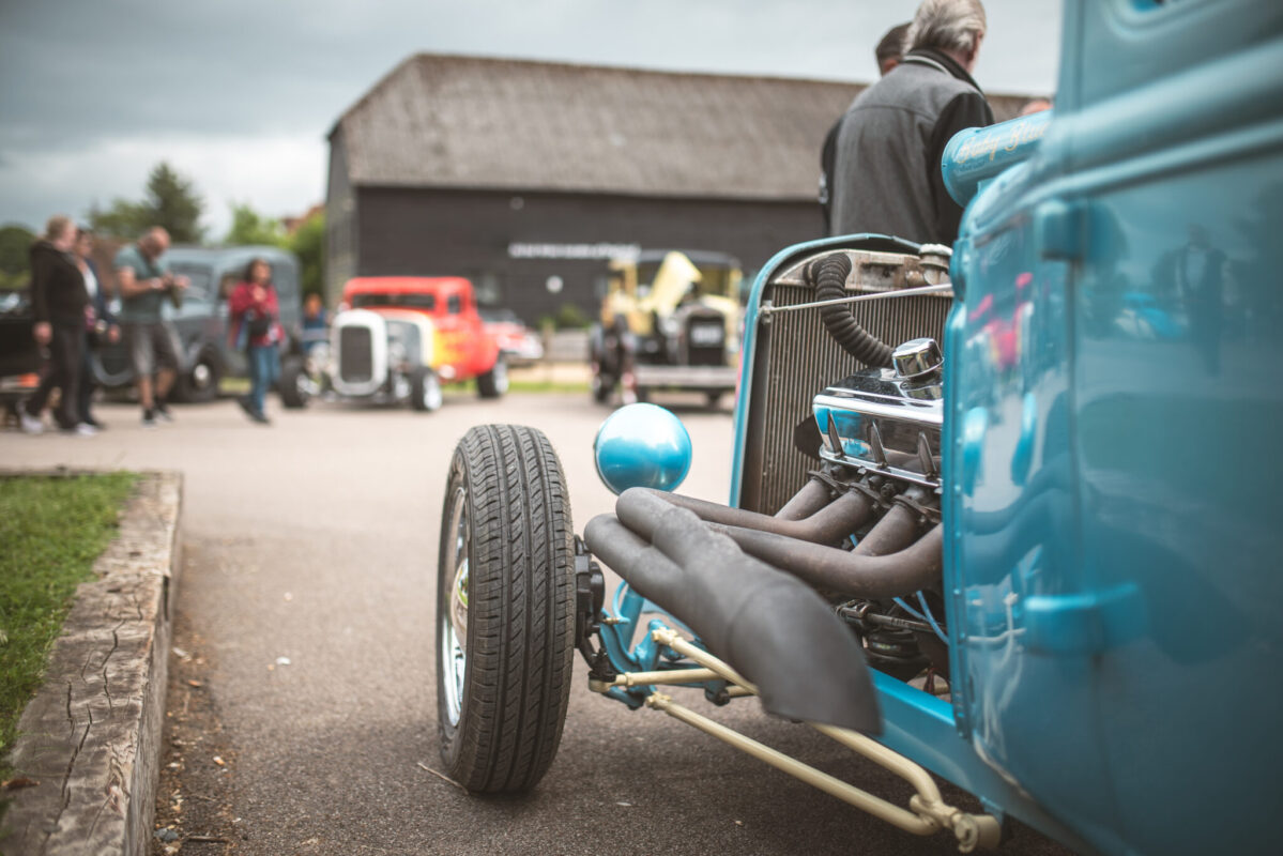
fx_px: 1248
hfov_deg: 54.4
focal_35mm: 35
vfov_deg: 37.9
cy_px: 428
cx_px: 642
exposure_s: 1/1600
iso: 100
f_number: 1.4
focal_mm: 35
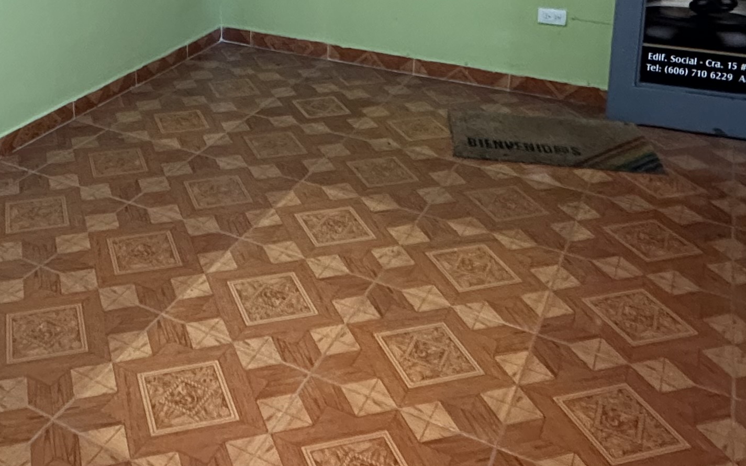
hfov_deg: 45.9
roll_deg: -0.3
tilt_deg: -10.1
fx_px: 854
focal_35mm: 42
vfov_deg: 27.5
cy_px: -68
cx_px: 205
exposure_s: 1/60
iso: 500
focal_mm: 2.22
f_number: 2.2
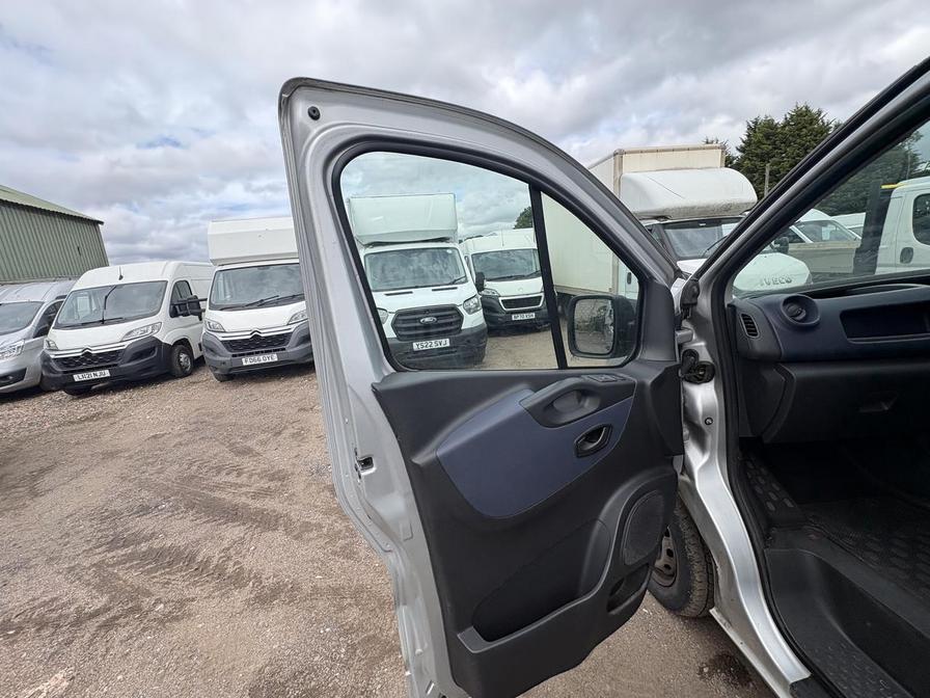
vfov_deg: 85.7
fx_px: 376
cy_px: 349
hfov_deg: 102.1
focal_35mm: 14
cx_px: 465
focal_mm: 2.22
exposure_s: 1/849
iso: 40
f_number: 2.2
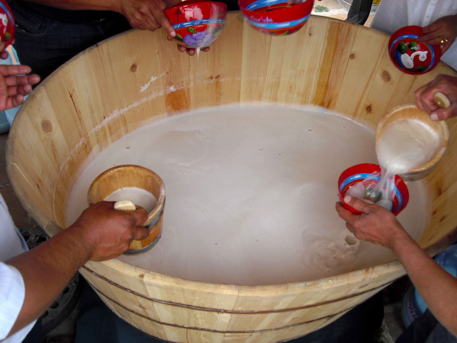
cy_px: 172
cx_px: 228
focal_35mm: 36
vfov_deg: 39.7
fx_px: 475
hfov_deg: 51.4
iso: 100
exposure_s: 1/200
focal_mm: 6.3
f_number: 3.1
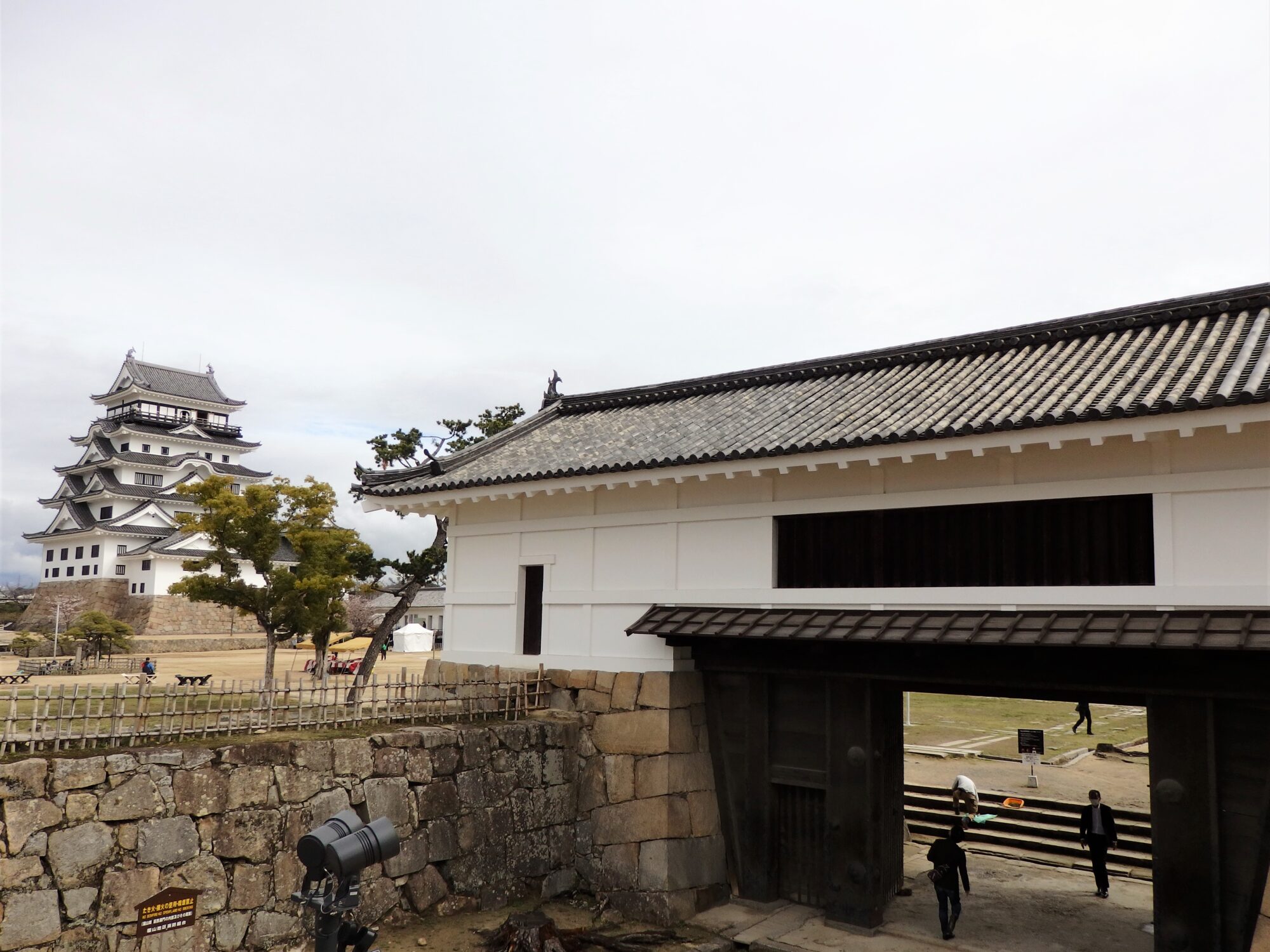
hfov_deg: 69.4
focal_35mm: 25
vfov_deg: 54.9
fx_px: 917
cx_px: 635
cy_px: 476
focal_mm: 4.5
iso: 125
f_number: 8.7
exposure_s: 1/320
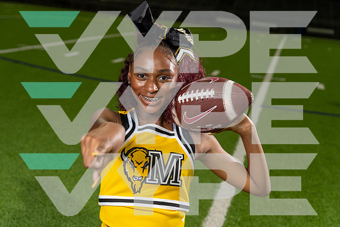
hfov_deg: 35.0
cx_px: 170
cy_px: 114
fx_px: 538
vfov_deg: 23.8
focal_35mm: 57
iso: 640
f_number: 4.5
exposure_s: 1/250
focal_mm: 57
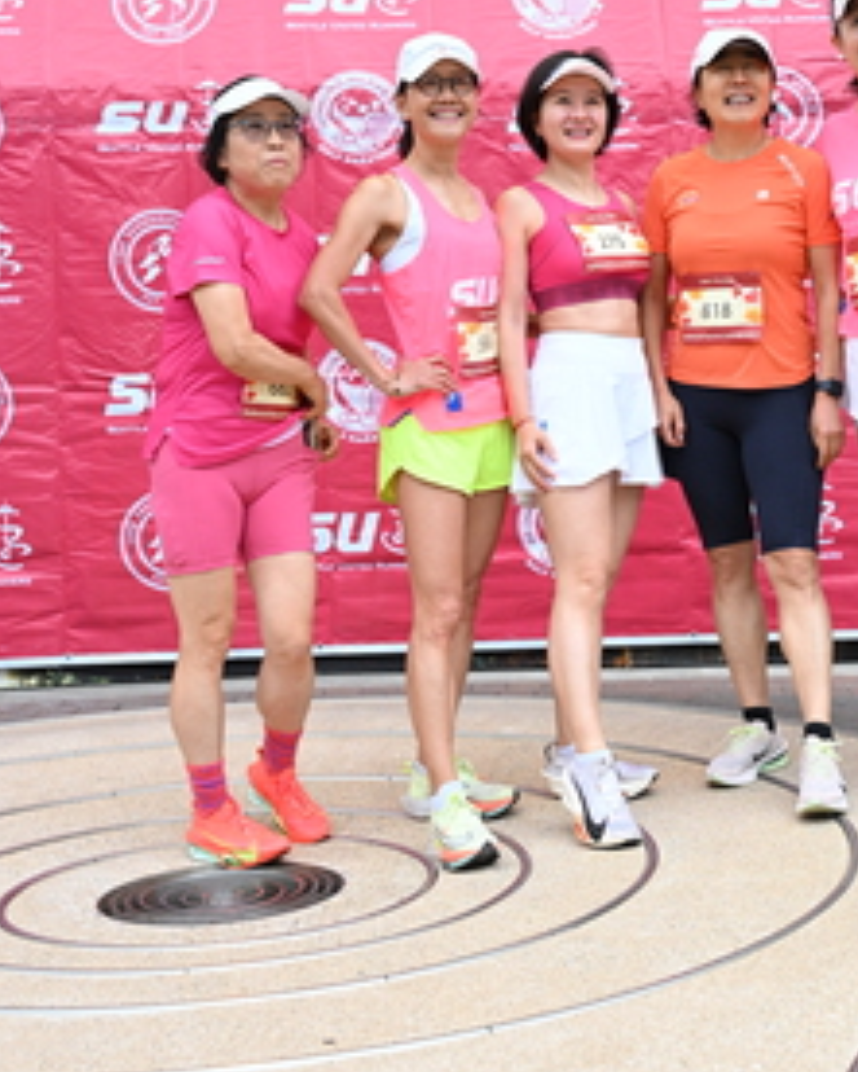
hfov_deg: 25.9
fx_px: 1840
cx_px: 643
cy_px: 435
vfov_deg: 32.4
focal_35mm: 58
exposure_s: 1/400
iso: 2000
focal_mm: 31
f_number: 4
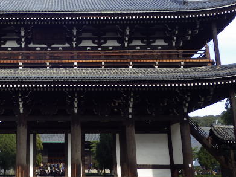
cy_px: 43
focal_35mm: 59
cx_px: 53
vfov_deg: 24.5
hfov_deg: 32.0
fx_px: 402
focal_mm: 6.4
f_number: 3.5
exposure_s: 1/500
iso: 125
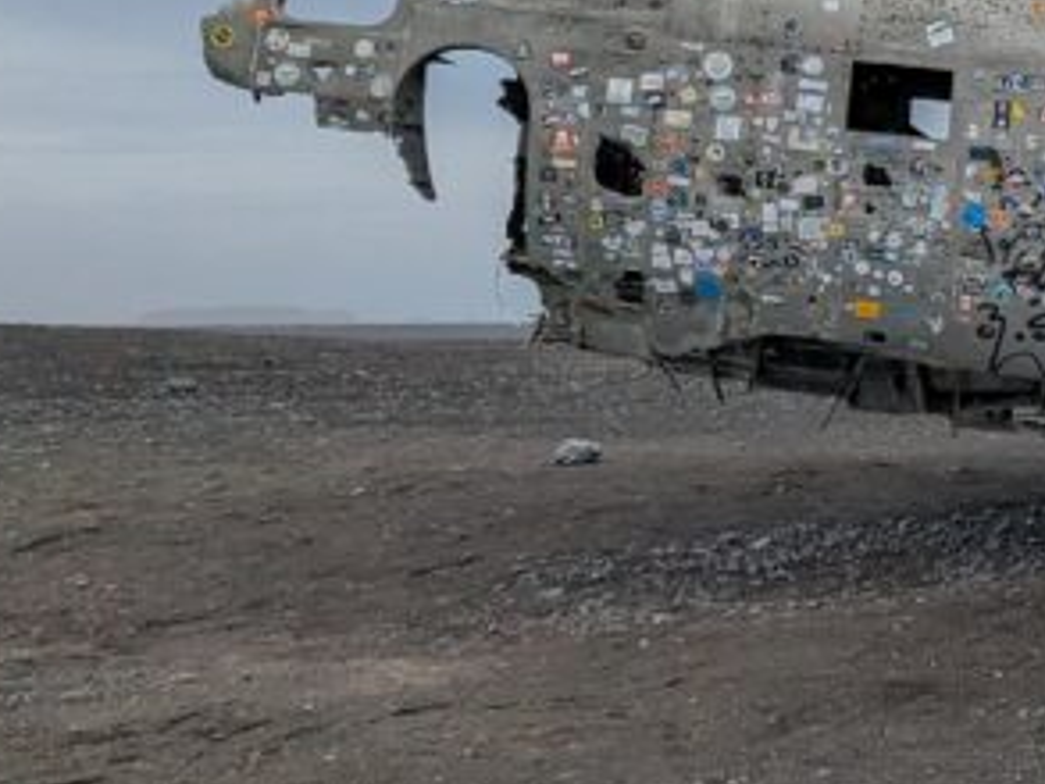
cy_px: 244
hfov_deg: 27.4
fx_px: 1691
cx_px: 1430
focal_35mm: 56
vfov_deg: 25.9
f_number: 2.2
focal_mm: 2.35
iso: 53
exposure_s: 1/268
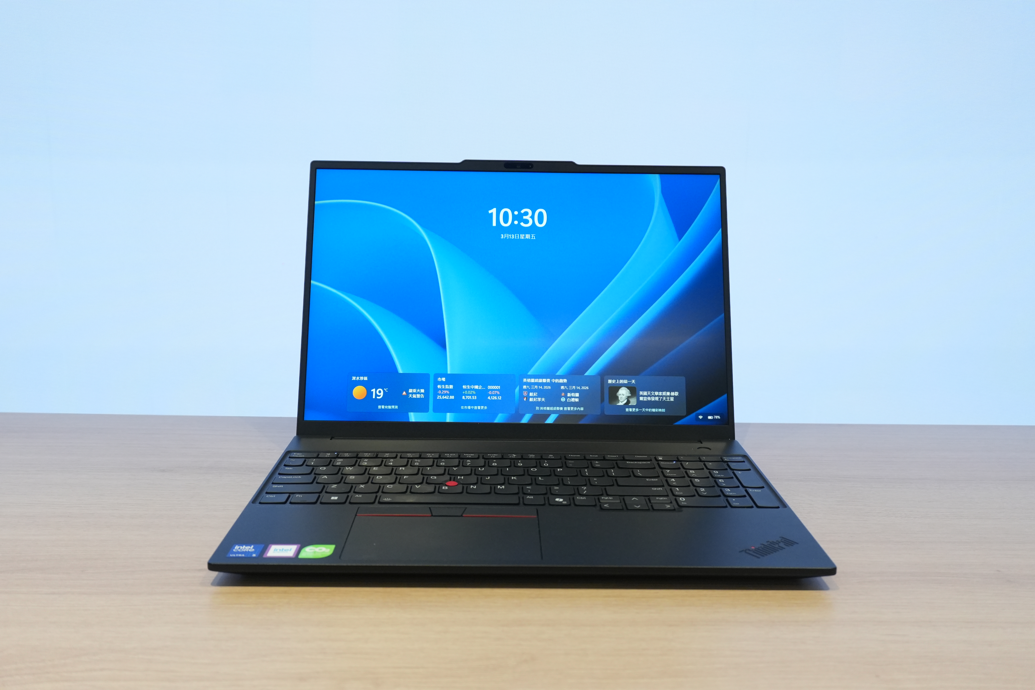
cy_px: 345
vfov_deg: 38.4
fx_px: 992
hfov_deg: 55.1
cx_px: 518
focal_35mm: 34
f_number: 5
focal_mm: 23
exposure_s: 1/100
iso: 1250
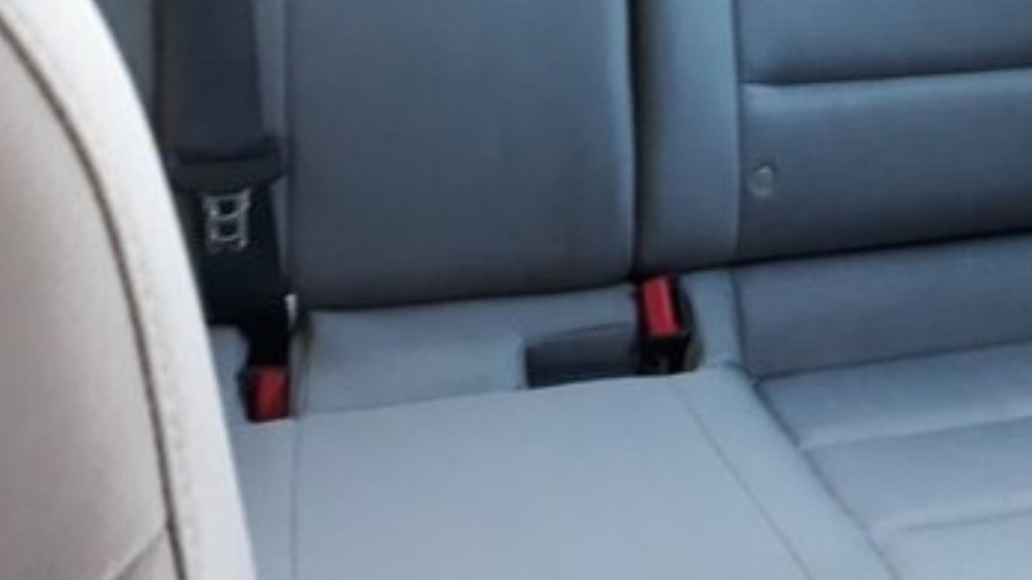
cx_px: 961
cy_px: -112
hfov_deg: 34.8
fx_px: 1532
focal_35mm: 56
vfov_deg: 20.1
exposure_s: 1/50
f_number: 1.7
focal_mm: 3.71
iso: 200
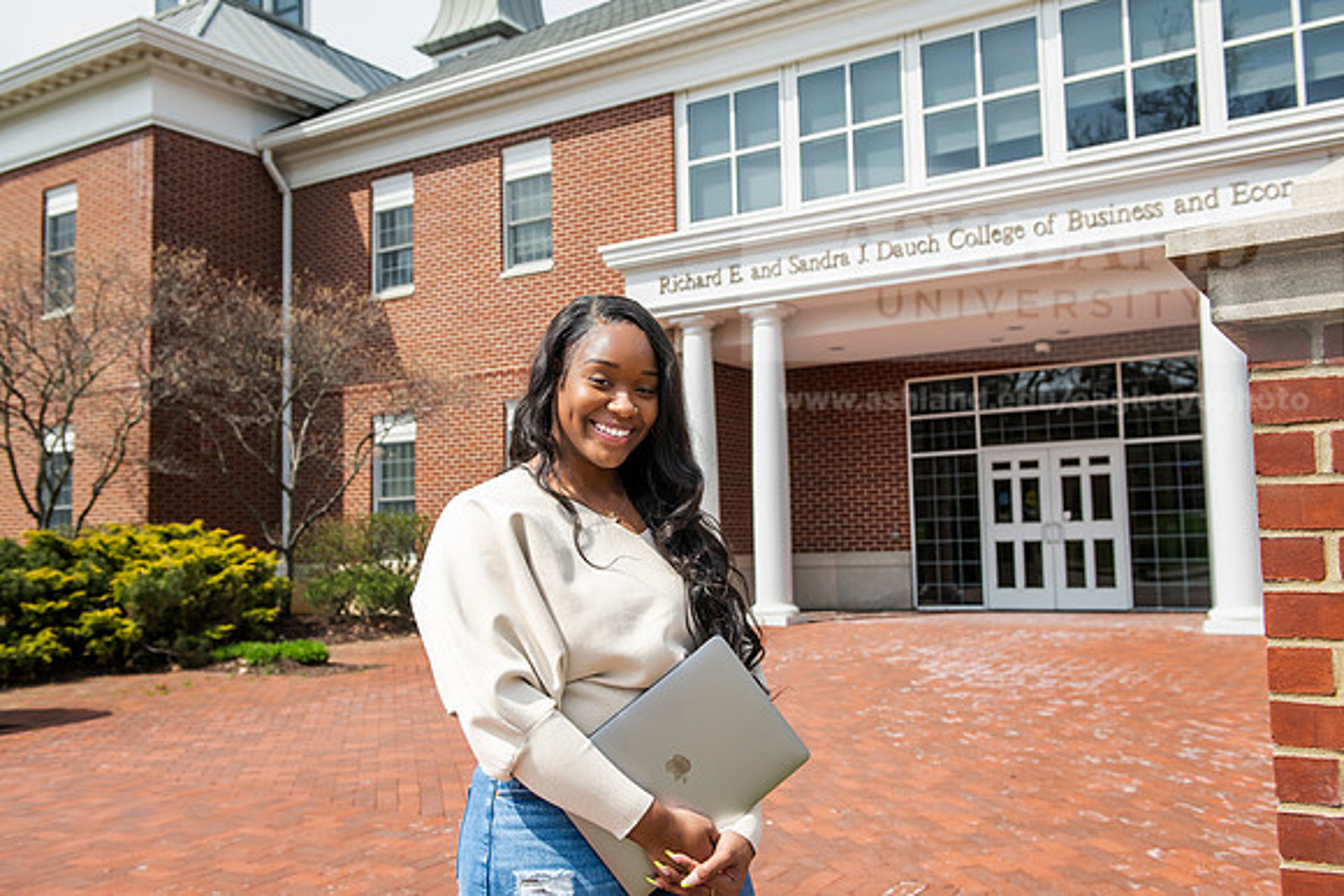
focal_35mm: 34
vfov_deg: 38.9
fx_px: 1270
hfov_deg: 55.8
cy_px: 448
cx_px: 672
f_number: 5.6
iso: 200
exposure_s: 1/500
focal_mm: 34
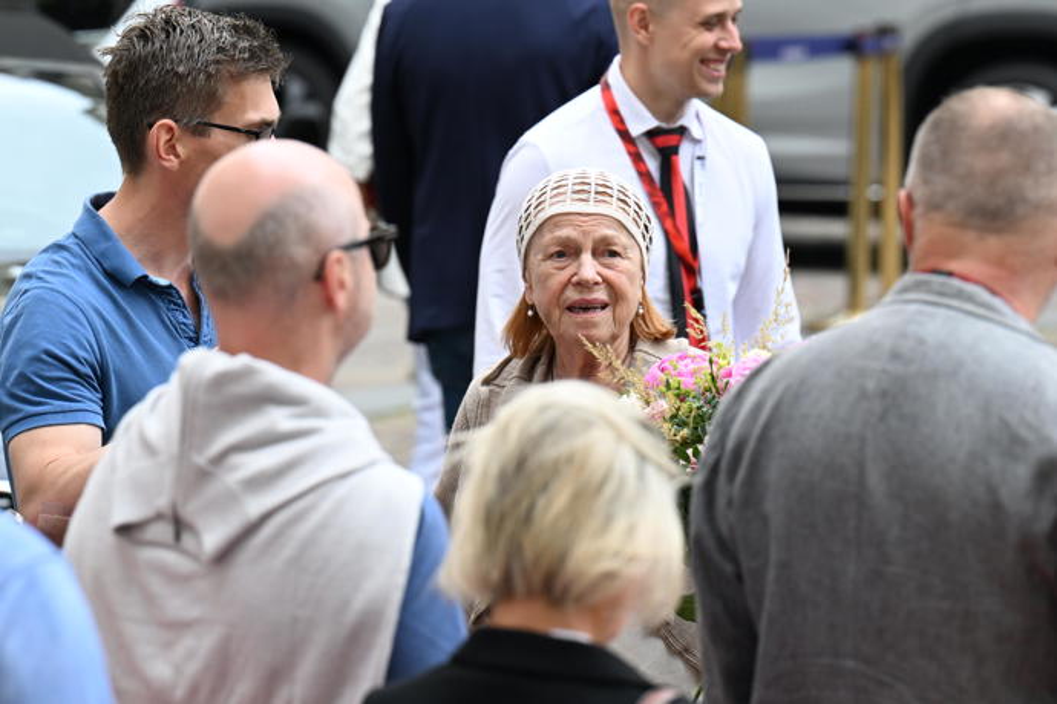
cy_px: 352
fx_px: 8808
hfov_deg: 6.9
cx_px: 528
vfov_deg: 4.6
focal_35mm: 300
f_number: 5
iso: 1250
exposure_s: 1/800
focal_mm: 200
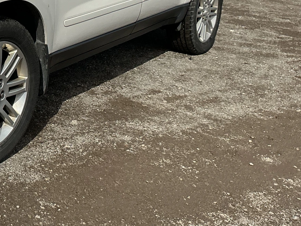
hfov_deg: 27.6
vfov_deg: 21.6
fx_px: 556
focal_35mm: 64
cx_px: -34
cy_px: -29
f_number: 1.8
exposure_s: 1/3788
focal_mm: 3
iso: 25
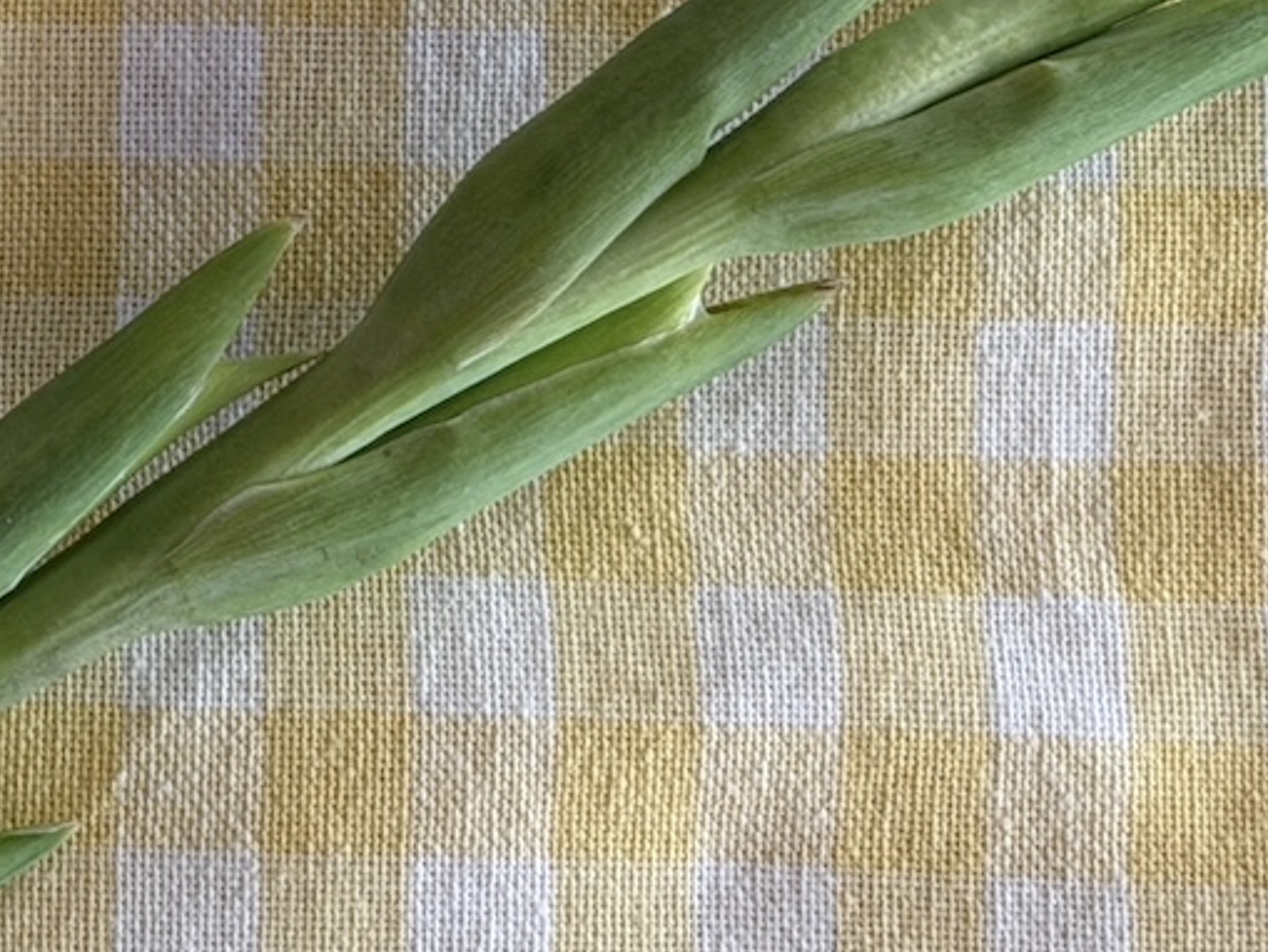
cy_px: -726
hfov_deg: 10.4
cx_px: -944
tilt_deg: -83.2
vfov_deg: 8.0
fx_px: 6558
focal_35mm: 179
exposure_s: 1/121
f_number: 1.78
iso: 80
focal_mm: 6.76
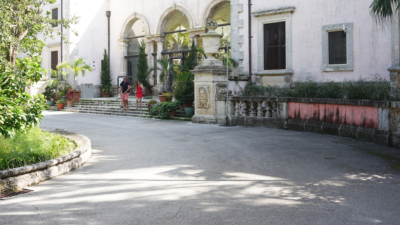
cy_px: 73
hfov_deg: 52.7
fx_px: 403
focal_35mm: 38
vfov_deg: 30.9
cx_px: 178
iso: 125
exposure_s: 1/100
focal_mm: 28
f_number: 6.3
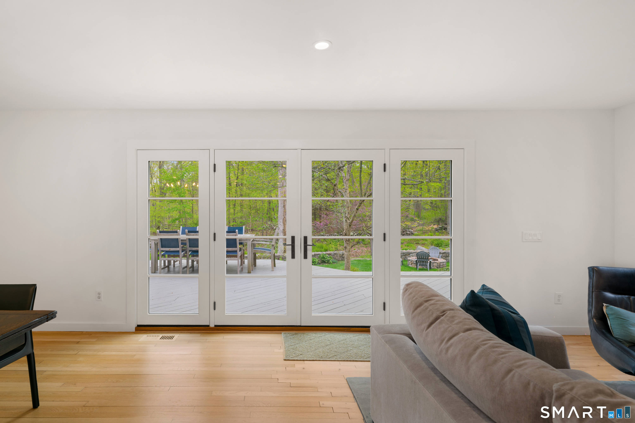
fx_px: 282
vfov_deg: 73.8
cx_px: 318
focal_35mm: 16
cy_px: 212
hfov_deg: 96.7
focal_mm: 16
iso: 100
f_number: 8
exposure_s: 1/2.5
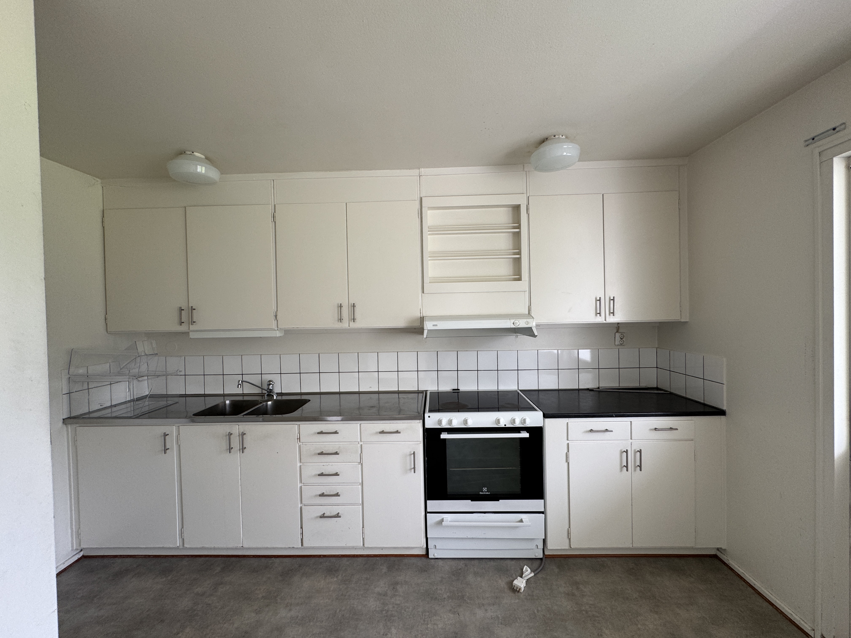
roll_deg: +1.2
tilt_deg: -1.1
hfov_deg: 102.1
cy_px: 319
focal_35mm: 14
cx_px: 426
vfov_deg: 85.7
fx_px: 344
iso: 80
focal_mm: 2.22
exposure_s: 1/99
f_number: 2.2
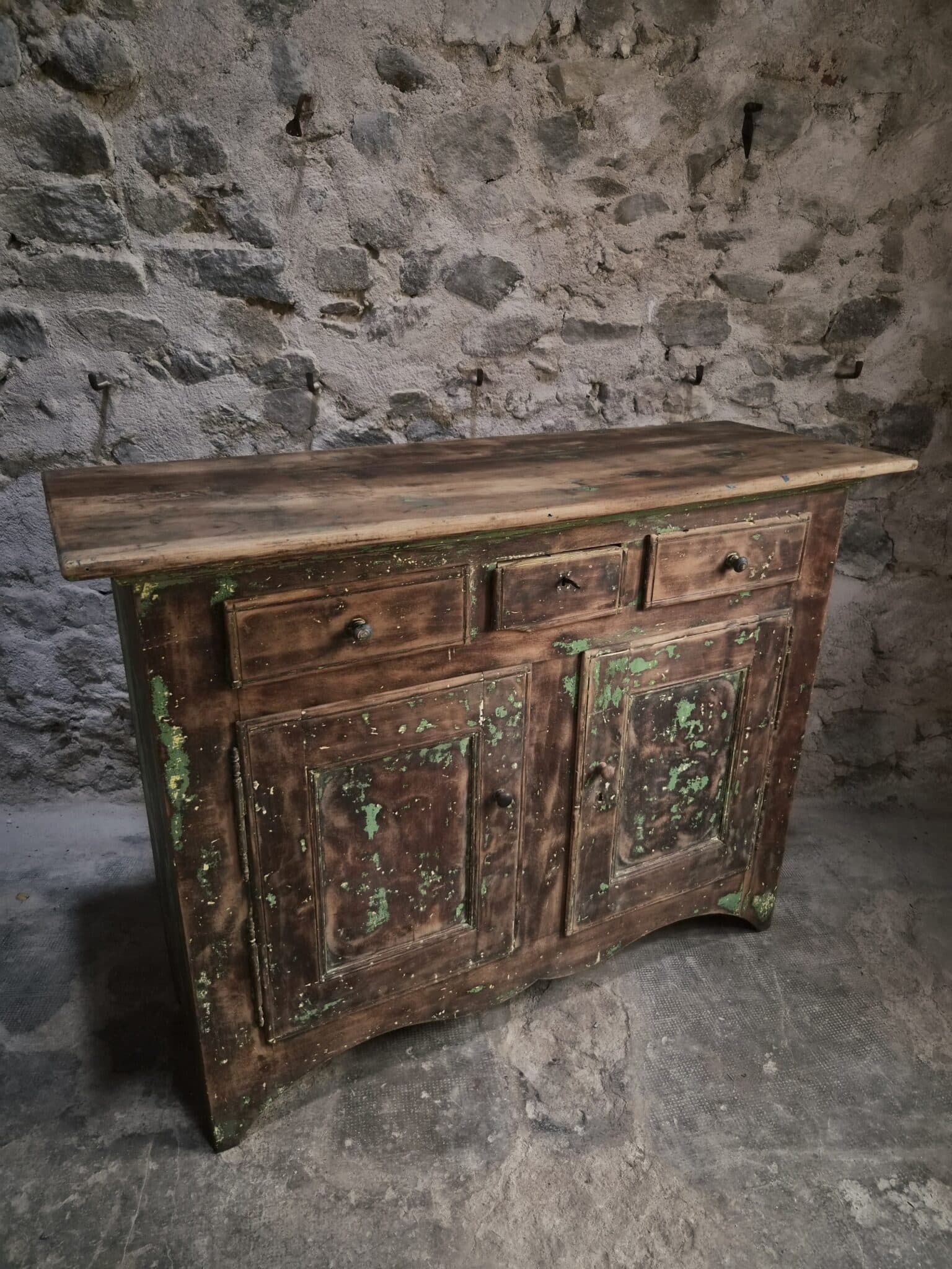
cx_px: 476
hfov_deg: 58.9
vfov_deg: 73.9
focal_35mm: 23
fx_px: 843
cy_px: 634
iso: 1250
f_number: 1.8
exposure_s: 1/50
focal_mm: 5.4
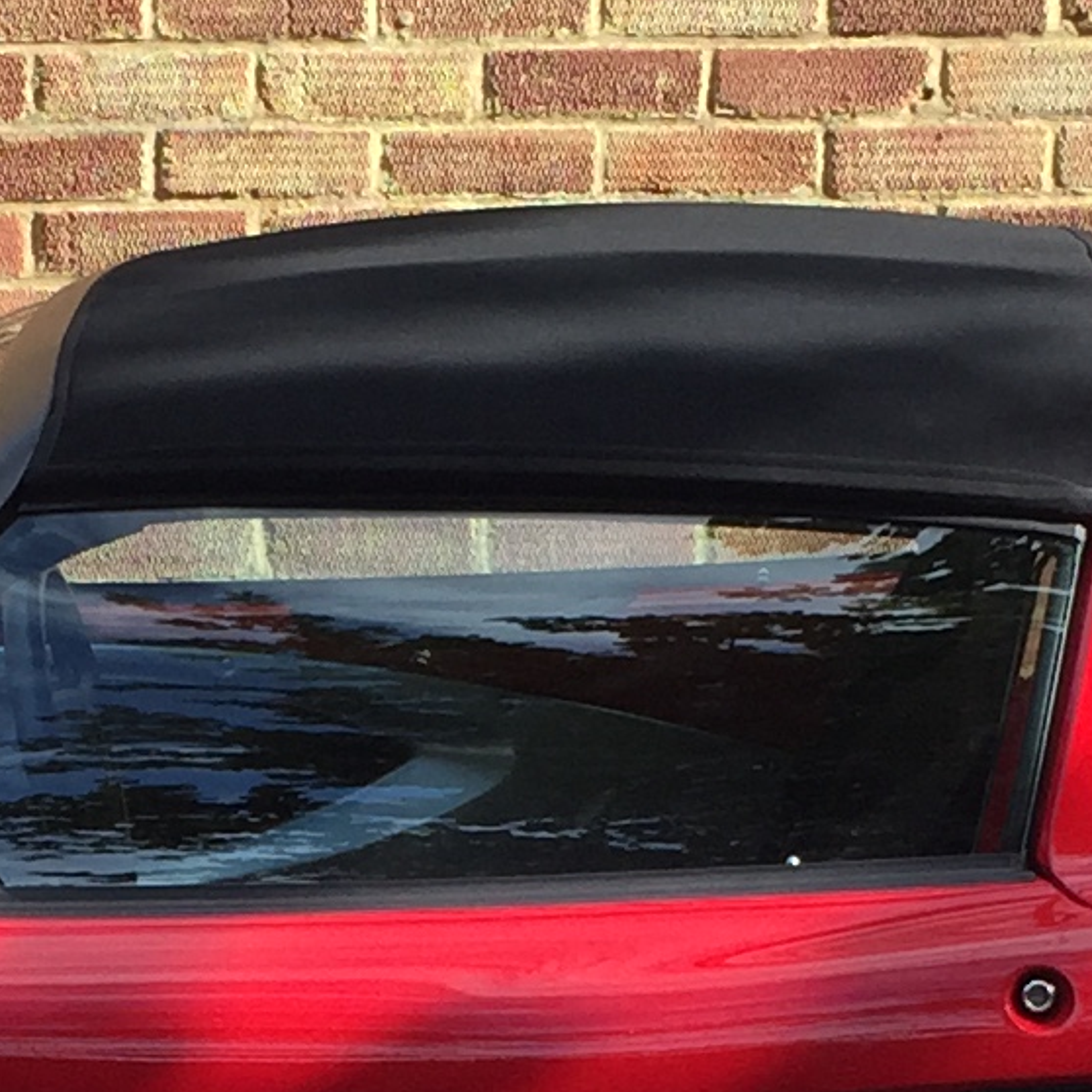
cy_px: 1170
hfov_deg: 11.6
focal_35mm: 150
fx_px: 5354
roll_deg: -0.8
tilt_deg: -13.3
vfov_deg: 11.5
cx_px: 180
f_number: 2.2
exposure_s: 1/618
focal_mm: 4.15
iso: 32
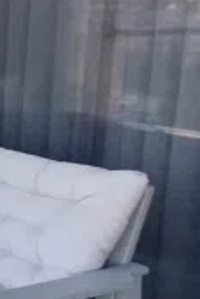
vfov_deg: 36.0
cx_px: -318
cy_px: 112
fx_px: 457
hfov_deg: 13.7
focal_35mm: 55
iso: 80
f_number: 2.2
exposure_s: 1/120
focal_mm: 1.3
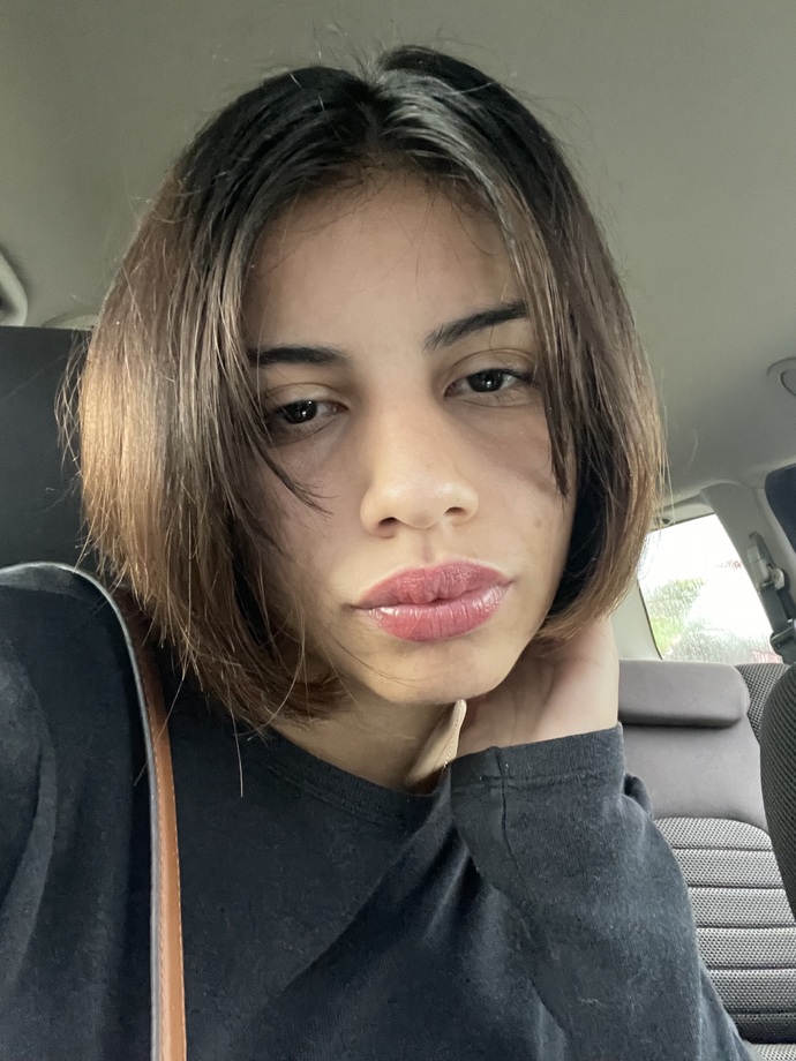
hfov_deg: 46.8
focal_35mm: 30
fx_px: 920
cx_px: 398
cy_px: 530
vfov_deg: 60.0
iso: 800
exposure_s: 1/22
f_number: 2.2
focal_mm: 2.71
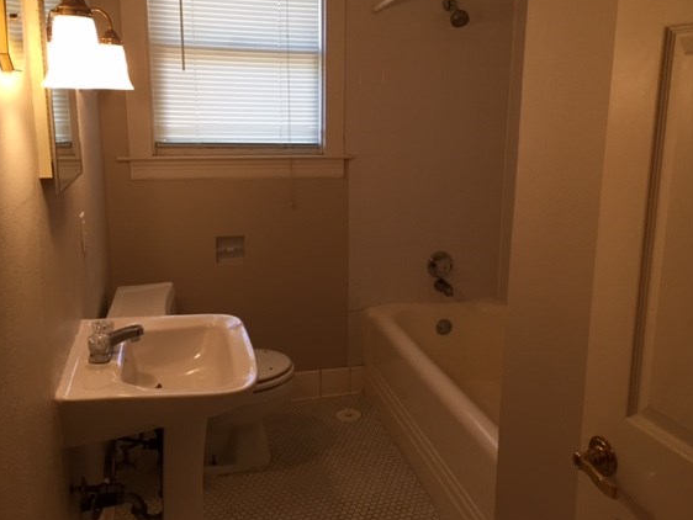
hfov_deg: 55.3
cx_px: 371
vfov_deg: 42.9
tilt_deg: -12.1
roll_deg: -1.6
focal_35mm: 33
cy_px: 238
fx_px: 661
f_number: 2.2
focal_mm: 4.15
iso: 40
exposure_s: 1/30
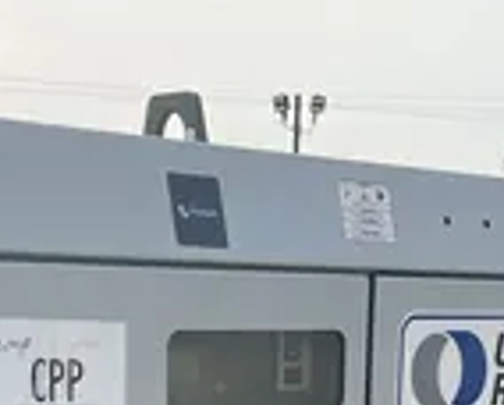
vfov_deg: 14.1
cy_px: 716
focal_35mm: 98
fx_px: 1464
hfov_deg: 19.5
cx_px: 252
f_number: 1.6
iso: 50
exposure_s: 1/2257
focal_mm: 4.2
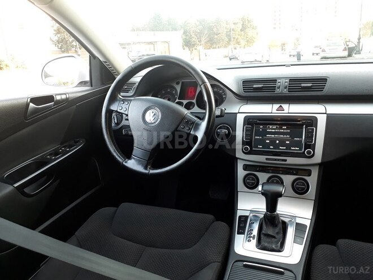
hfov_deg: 65.3
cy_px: 140
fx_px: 291
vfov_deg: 51.4
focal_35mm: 27
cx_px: 186
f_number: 1.9
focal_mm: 3.6
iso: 125
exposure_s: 1/33
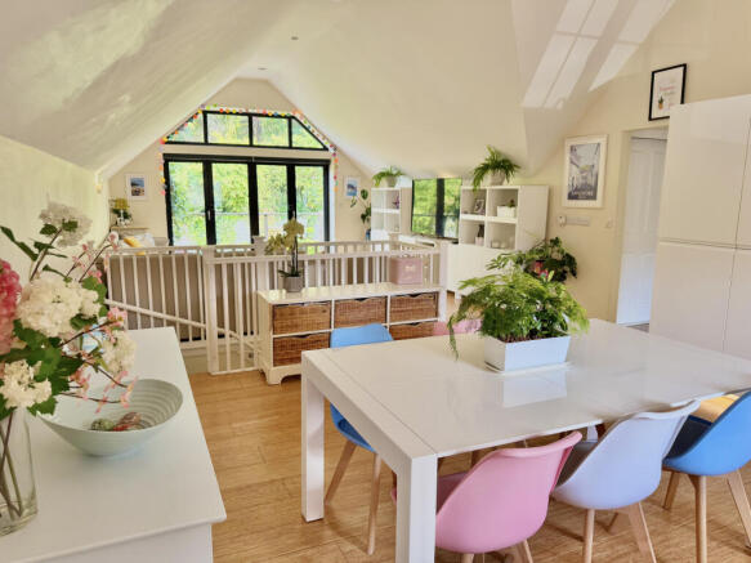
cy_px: 282
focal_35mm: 24
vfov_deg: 56.8
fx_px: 521
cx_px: 376
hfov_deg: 71.6
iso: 125
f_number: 1.78
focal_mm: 6.76
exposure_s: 1/100
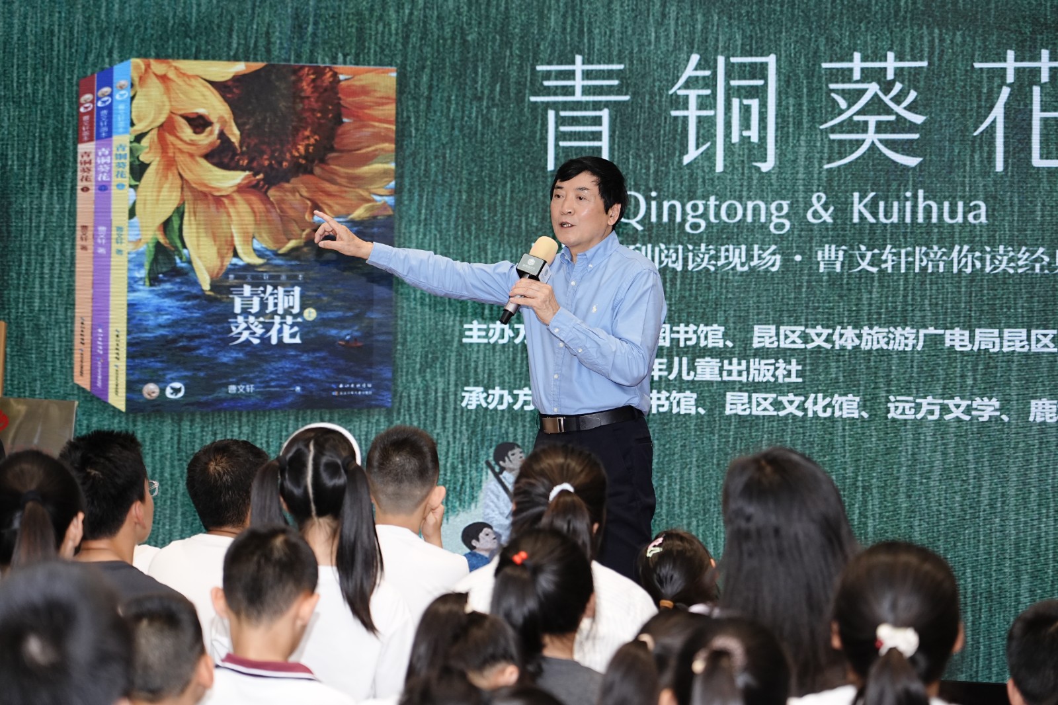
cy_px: 352
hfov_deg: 19.5
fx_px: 3085
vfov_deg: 13.0
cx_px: 529
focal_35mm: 105
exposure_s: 1/250
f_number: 4
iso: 1250
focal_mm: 105
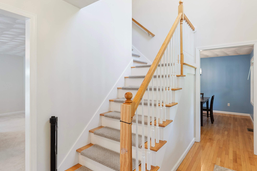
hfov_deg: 81.5
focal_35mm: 21
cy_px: 86
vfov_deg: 59.8
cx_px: 121
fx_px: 149
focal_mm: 14.6
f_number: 8
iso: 800
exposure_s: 1/10
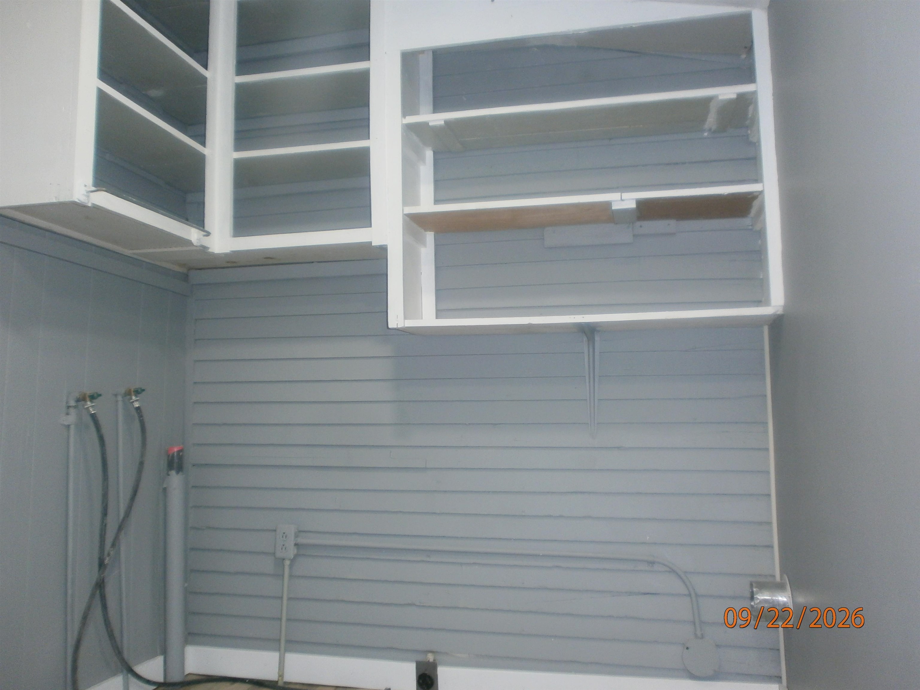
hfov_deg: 65.3
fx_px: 718
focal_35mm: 27
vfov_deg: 51.4
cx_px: 460
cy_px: 345
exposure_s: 1/30
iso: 125
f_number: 2.9
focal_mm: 4.8
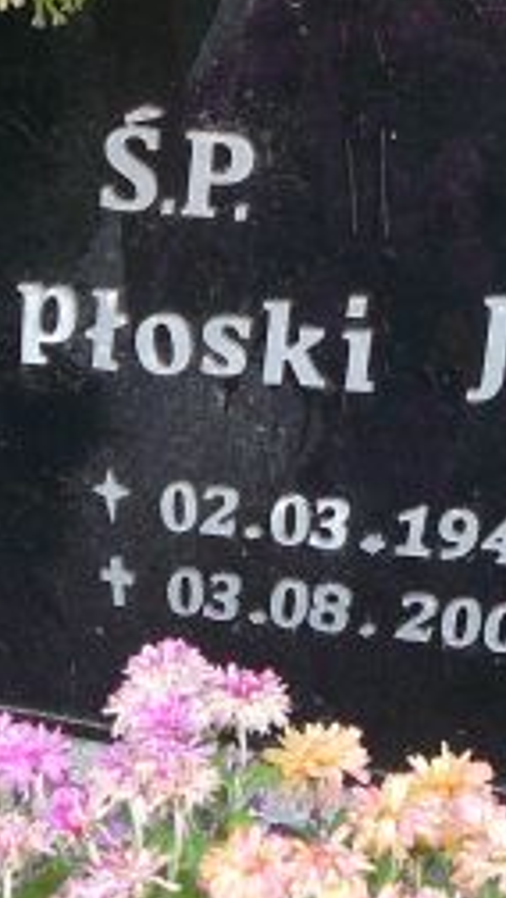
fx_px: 2311
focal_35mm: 97
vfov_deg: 22.0
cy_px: 367
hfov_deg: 12.5
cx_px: 396
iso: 100
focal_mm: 5.2
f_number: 2.8
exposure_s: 1/60
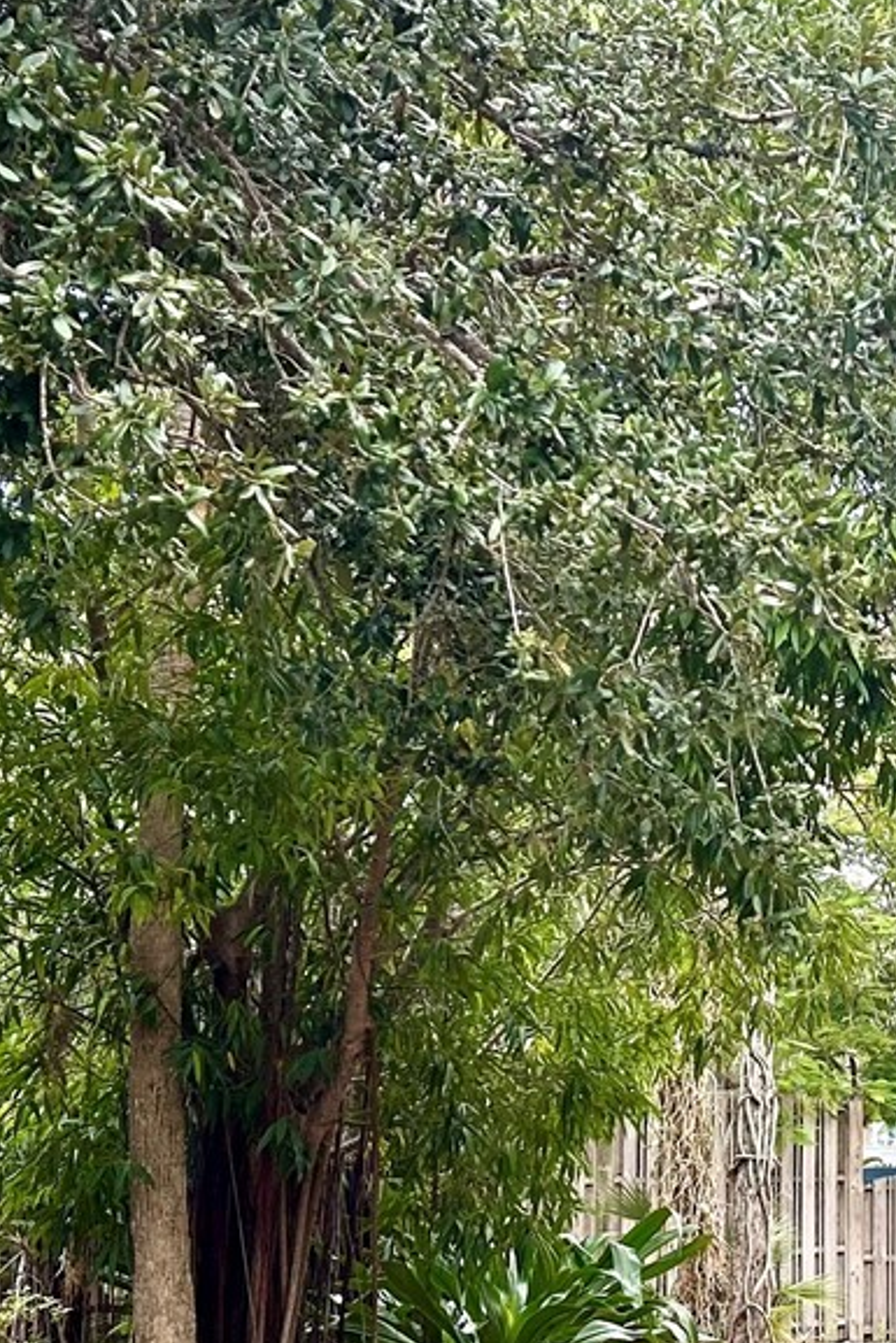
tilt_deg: +8.5
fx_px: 2798
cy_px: 745
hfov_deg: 17.8
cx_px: 847
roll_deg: +0.2
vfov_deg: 27.0
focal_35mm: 75
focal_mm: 5.7
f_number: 1.5
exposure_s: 1/229
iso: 50
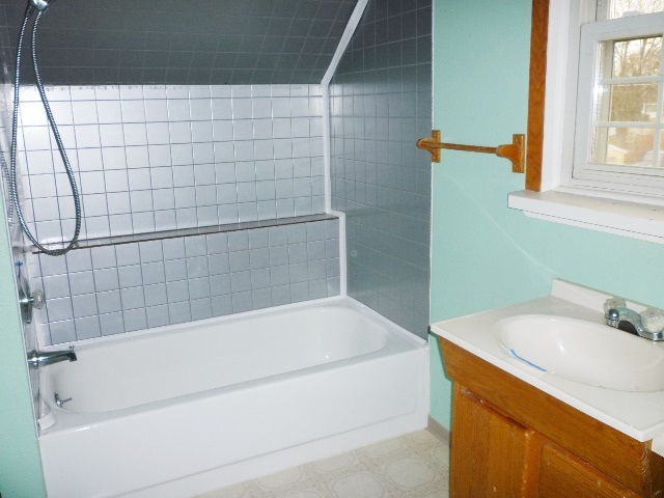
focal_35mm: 29
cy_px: 249
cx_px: 332
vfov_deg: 48.2
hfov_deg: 61.7
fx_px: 556
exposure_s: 1/30
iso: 100
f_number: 3.3
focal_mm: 5.2
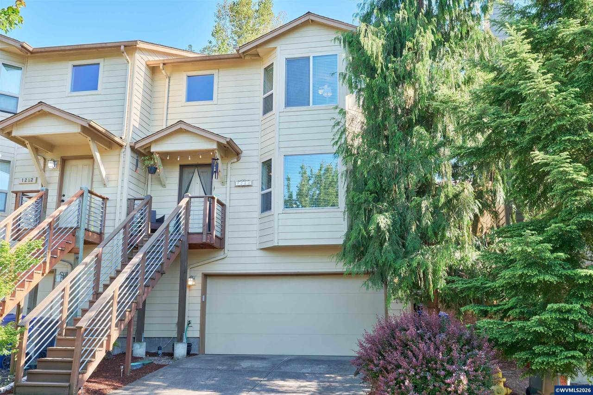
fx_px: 543
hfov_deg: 57.2
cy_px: 198
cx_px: 296
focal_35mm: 33
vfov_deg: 40.0
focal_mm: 22.3
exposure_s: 1/160
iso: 400
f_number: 7.1
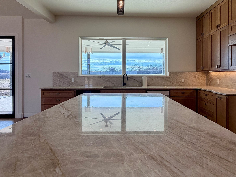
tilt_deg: -0.9
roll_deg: +0.3
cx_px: 130
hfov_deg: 81.5
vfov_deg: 65.6
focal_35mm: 20
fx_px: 136
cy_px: 74
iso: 50
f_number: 2.2
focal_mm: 2.22
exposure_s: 1/206
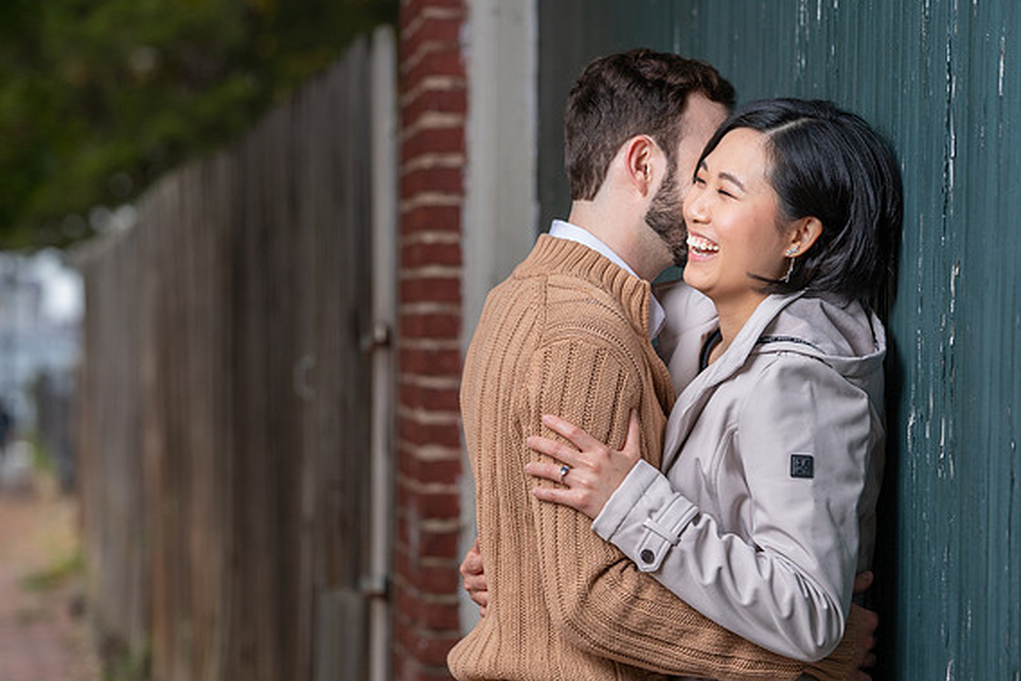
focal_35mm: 125
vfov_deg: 11.0
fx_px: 3546
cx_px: 484
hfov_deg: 16.4
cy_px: 354
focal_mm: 117
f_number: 4
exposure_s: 1/250
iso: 400
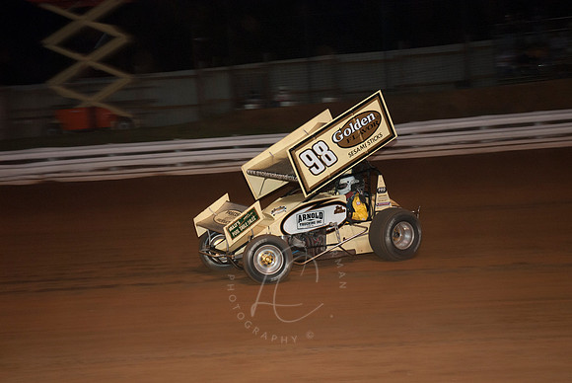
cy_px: 192
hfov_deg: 30.5
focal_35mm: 66
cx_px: 286
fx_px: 1050
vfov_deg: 20.7
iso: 250
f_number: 4.2
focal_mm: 44
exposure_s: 1/125
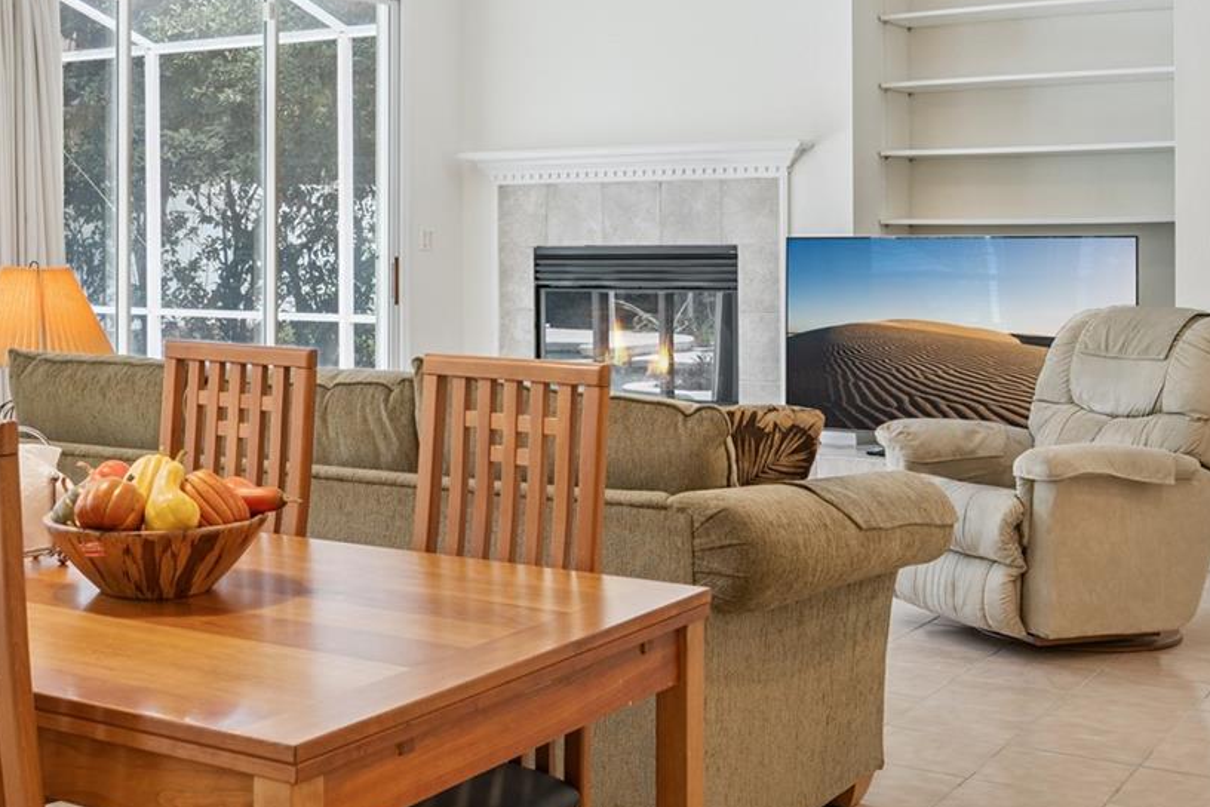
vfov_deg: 27.3
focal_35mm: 49
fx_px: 1647
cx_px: 394
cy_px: 255
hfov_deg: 39.8
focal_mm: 25
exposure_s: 1/6
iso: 200
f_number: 9
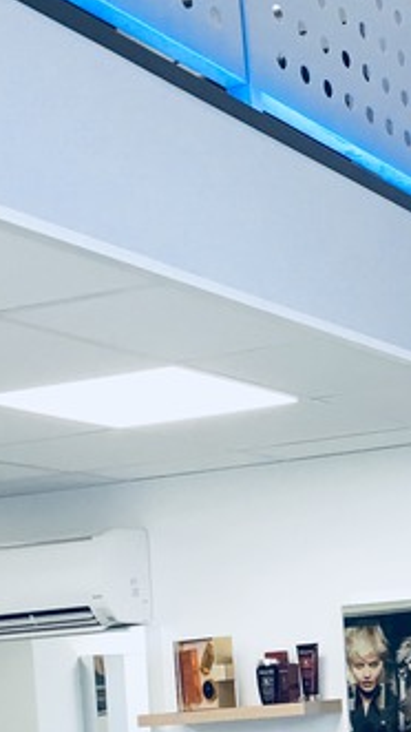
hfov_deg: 13.5
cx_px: 558
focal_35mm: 86
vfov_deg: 24.2
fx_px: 1667
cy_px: 637
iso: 32
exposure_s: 1/33
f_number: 2.2
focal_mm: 4.15
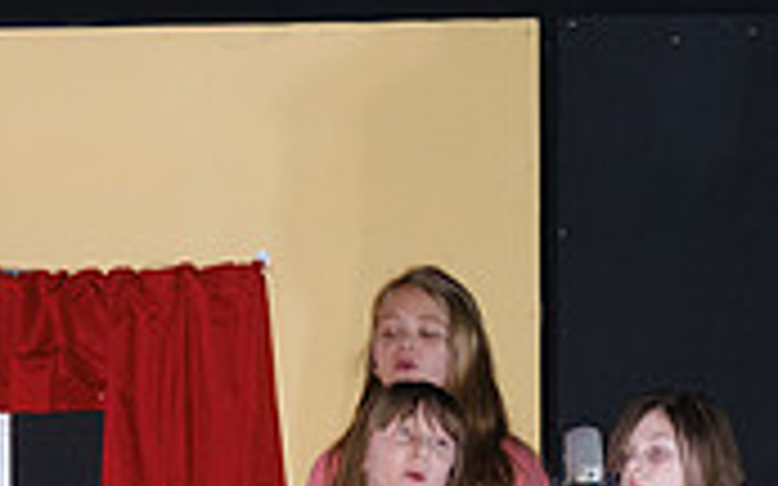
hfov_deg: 4.2
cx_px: 616
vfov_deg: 2.6
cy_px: 776
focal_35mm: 501
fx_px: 10619
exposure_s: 1/125
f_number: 5.6
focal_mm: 98.2
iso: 1600
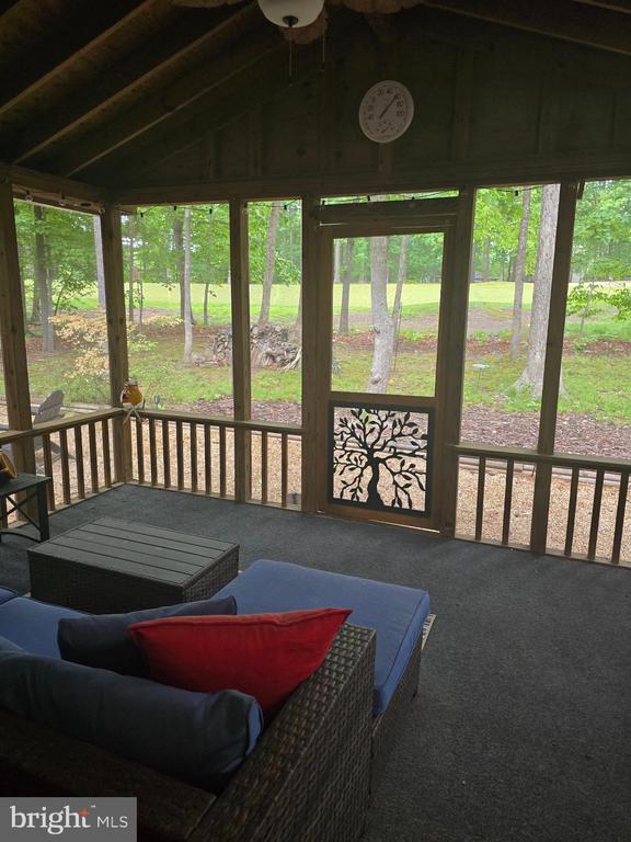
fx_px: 559
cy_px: 421
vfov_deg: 73.9
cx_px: 316
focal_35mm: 23
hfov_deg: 58.9
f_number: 1.7
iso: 500
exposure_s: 1/120
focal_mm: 6.3
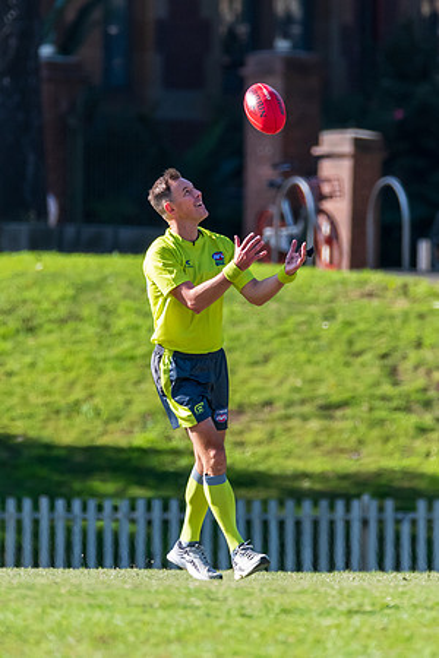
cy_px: 213
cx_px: 159
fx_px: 17562
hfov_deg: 1.4
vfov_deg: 2.1
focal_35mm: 960
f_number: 6
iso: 800
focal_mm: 450
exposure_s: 1/1600
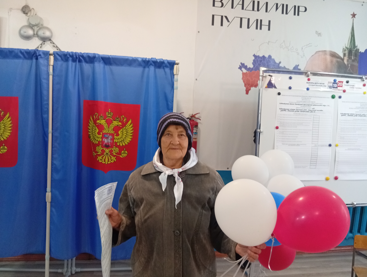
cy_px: 138
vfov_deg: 51.5
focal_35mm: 27
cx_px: 184
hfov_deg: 65.2
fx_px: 287
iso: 700
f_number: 1.8
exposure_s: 1/33.3
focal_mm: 3.84
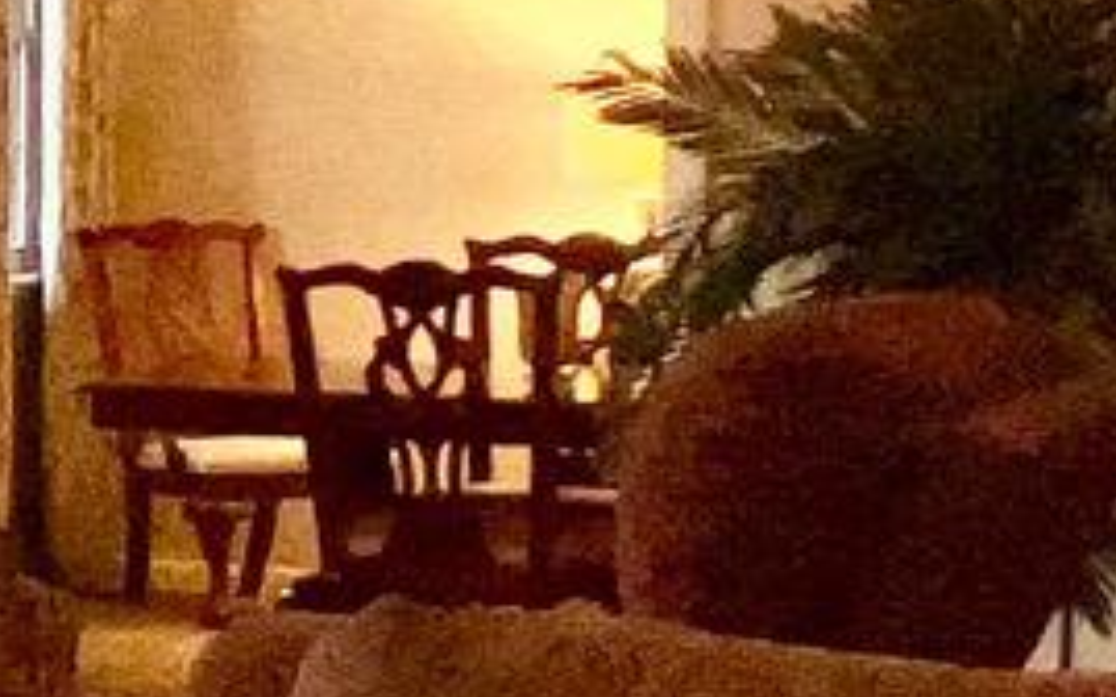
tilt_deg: -2.7
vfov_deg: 12.5
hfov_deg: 13.1
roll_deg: +1.0
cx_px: -1776
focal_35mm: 105
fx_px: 3193
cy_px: 270
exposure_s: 1/122
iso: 50
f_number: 1.8
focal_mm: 1.57
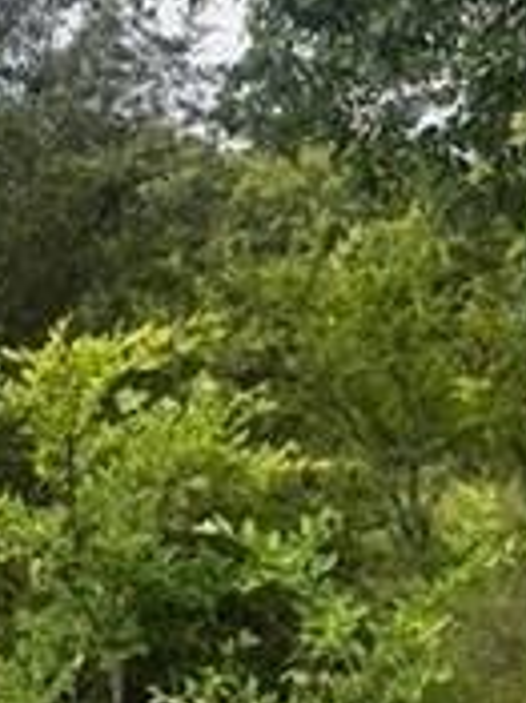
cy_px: 370
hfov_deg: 22.2
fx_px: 1339
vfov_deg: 29.4
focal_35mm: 66
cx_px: 281
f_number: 1.78
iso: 80
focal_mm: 6.86
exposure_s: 1/1845
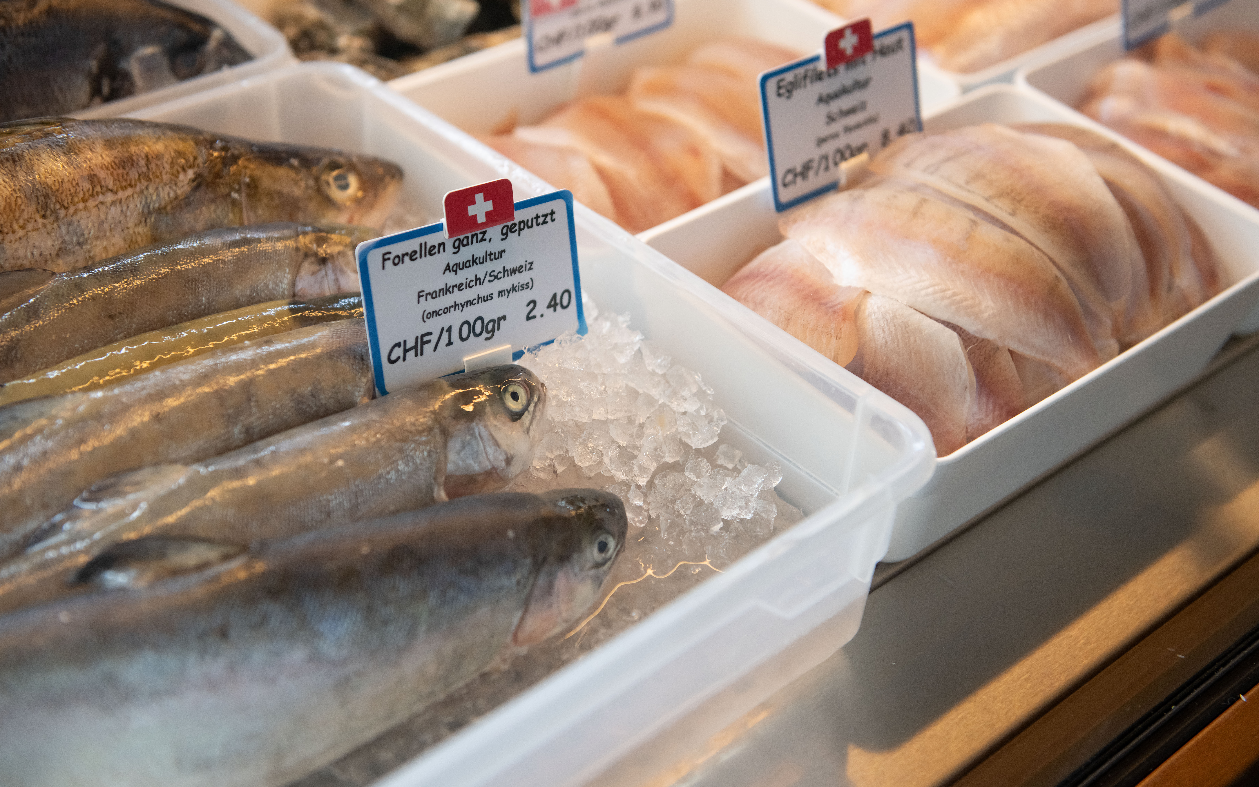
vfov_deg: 25.3
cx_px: 629
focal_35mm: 51
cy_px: 372
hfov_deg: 39.6
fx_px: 1750
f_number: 3.5
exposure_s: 1/200
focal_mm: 50
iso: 640
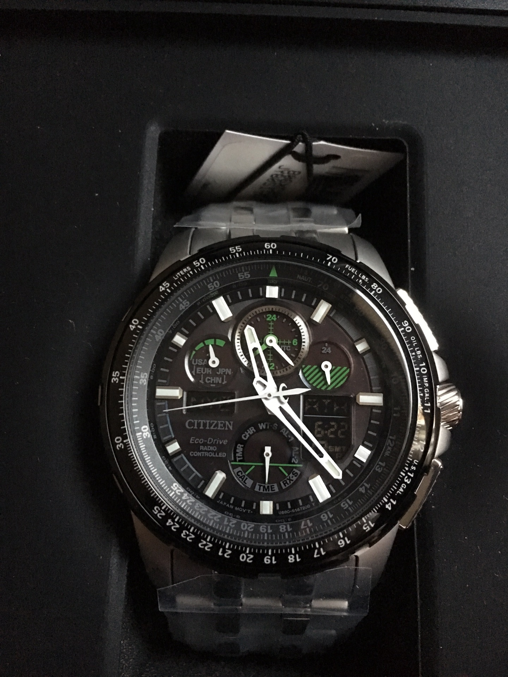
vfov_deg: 61.7
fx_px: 567
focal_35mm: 29
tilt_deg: -76.1
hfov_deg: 48.2
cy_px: 338
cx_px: 254
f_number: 2.2
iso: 1000
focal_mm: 4.15
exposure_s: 1/17
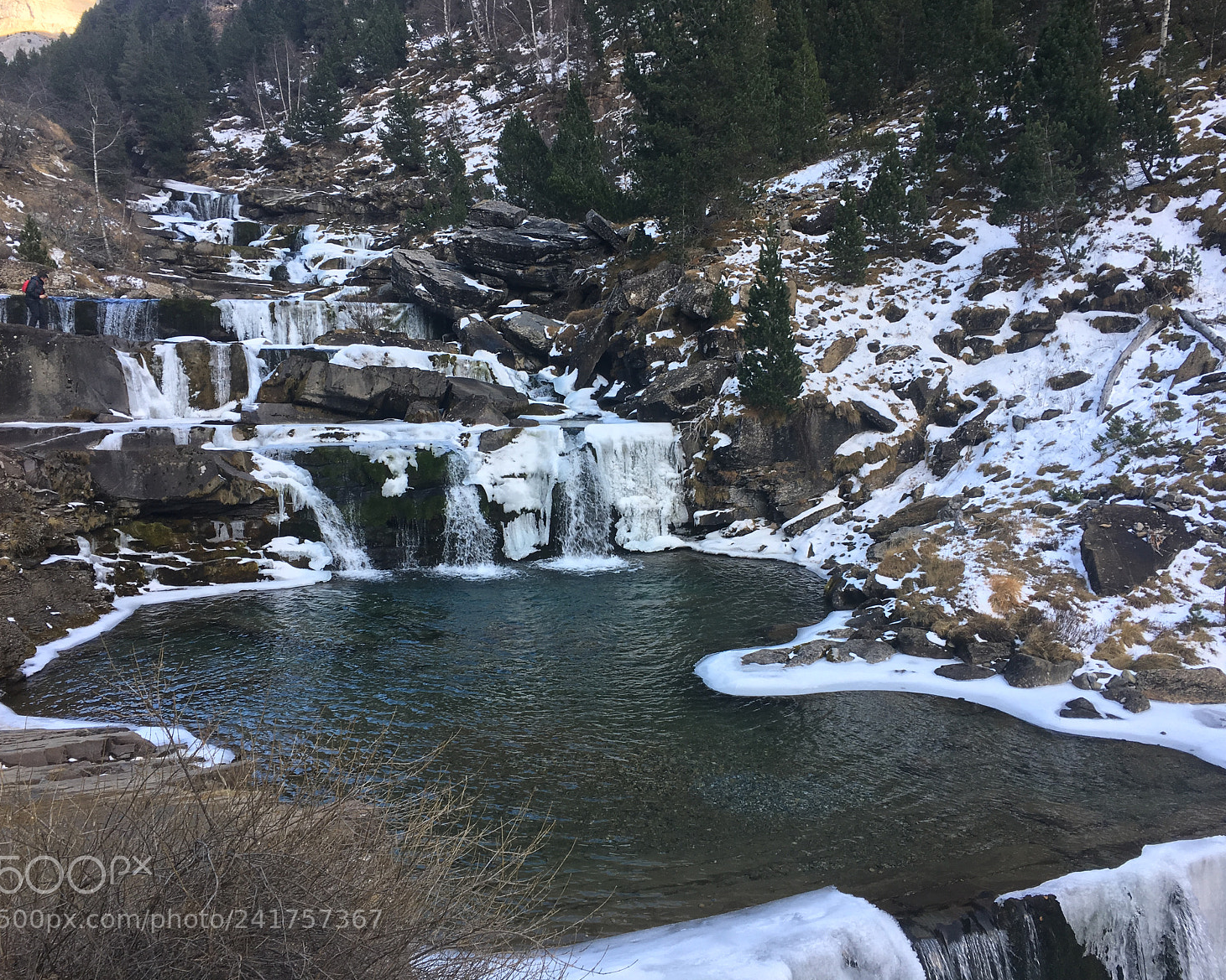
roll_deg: +0.5
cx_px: 615
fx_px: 1125
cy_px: 482
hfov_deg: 57.2
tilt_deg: -5.9
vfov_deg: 47.1
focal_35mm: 31
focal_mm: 4.15
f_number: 2.2
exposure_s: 1/125
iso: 25
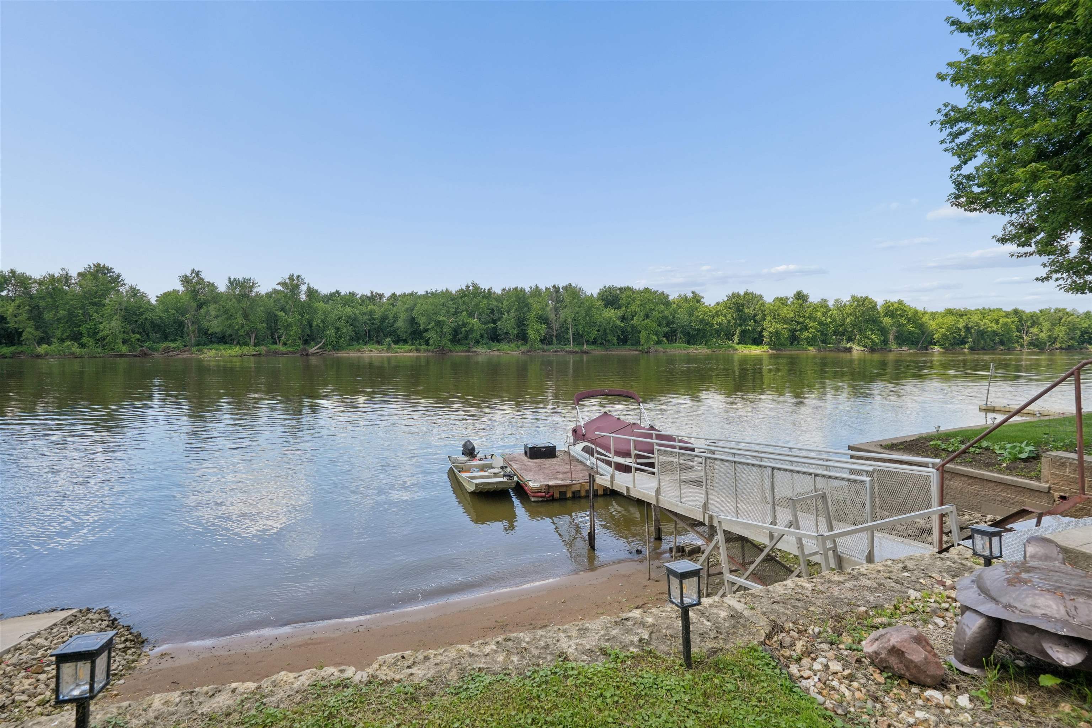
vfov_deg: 73.7
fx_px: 485
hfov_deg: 96.7
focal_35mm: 16
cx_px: 546
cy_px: 364
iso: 200
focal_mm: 16
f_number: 10
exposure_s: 1/320
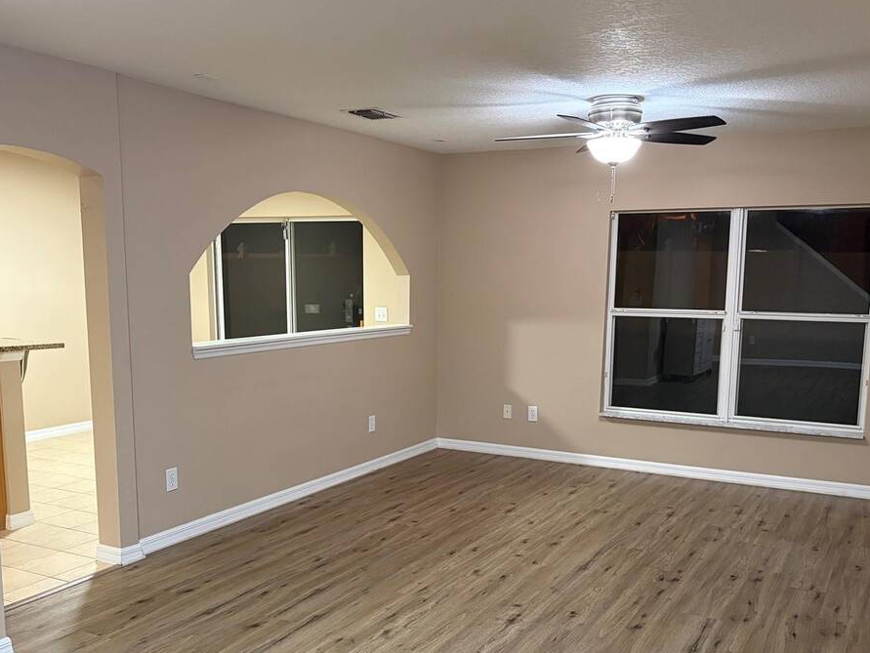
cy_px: 402
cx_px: 434
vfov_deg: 40.5
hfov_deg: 52.6
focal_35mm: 35
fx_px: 880
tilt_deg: -8.3
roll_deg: -0.4
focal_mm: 5.96
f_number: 1.6
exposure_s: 1/41
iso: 320
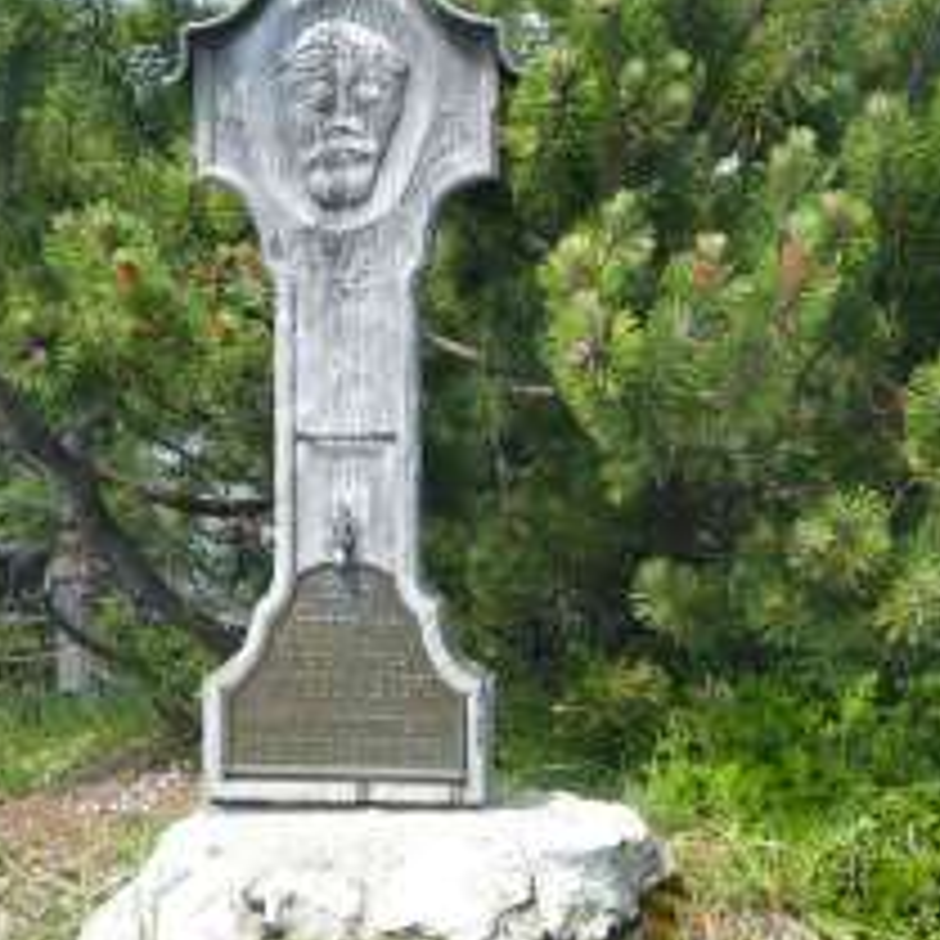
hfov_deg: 22.7
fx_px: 2335
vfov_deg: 22.7
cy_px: 369
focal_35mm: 76
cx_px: 351
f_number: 4.1
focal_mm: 9
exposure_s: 1/100
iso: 80
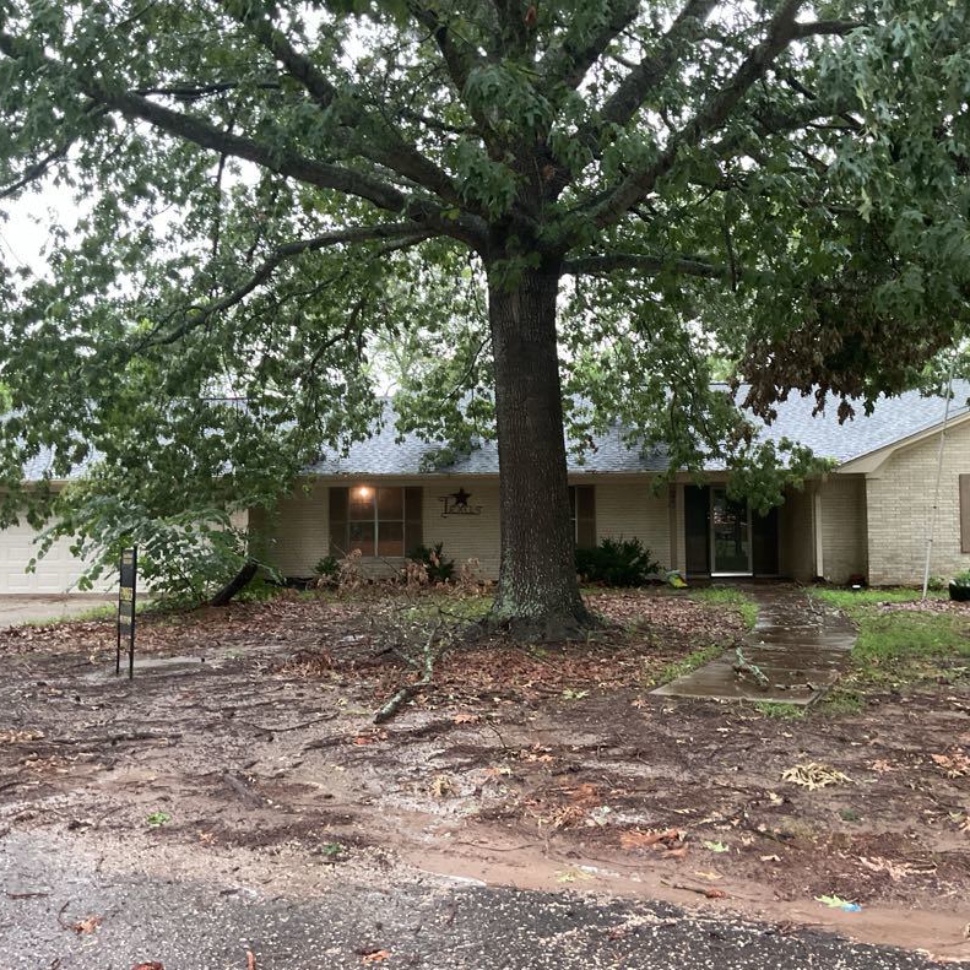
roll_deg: +0.8
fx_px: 1110
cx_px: 533
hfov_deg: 47.2
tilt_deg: +2.4
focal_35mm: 35
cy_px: 476
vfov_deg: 47.2
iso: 200
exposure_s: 1/40
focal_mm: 3
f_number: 1.8
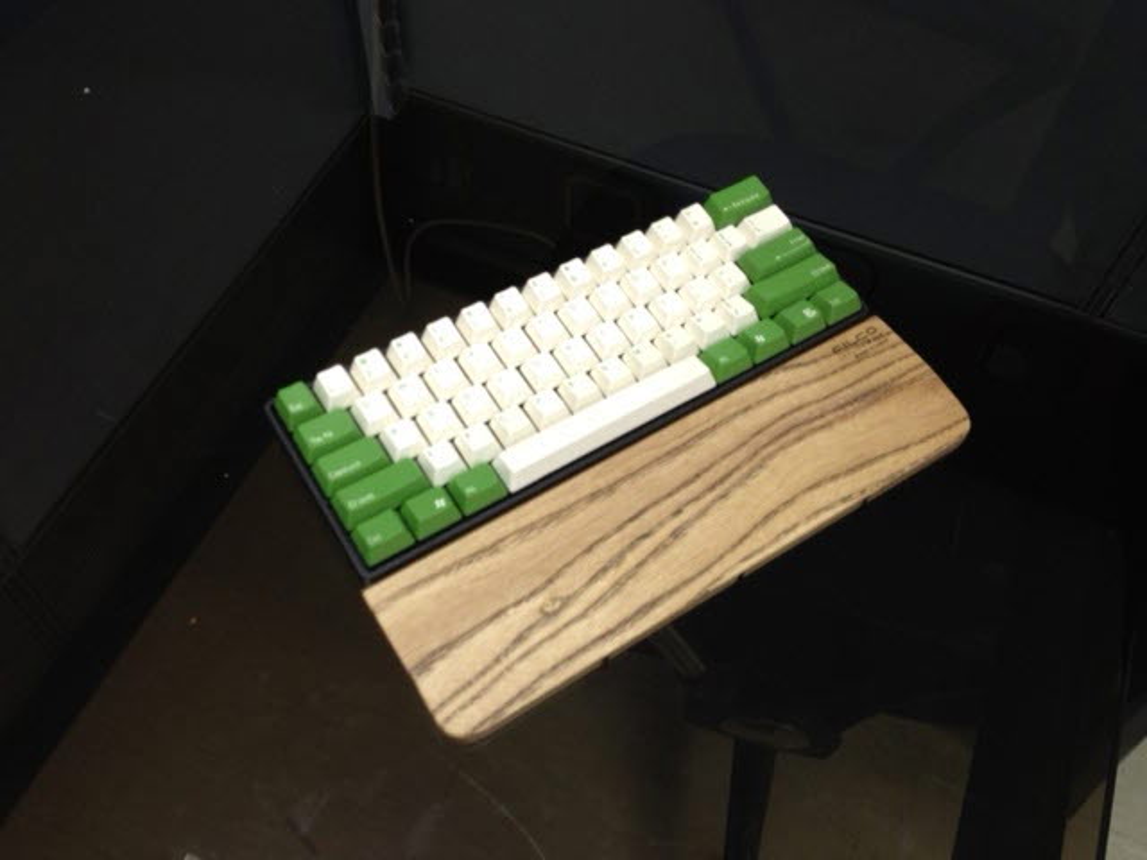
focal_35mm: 35
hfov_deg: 52.6
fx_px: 1160
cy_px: 430
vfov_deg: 40.7
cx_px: 574
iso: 64
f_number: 2.4
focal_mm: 4.28
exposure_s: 1/20
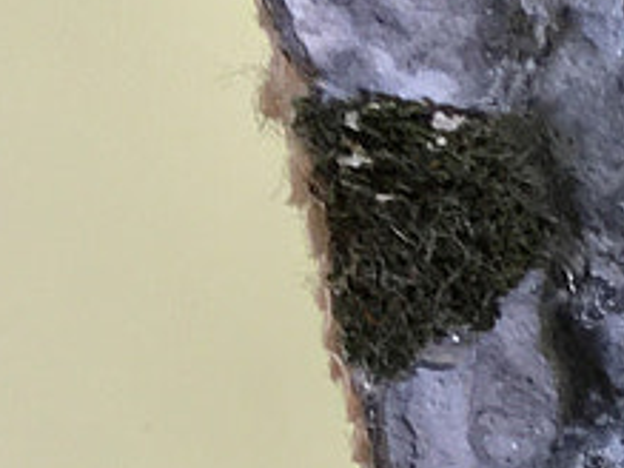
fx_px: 3819
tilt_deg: -45.2
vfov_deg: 6.8
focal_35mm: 212
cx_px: 1832
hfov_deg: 8.1
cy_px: 868
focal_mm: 4.15
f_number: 2.2
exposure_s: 1/33
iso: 50
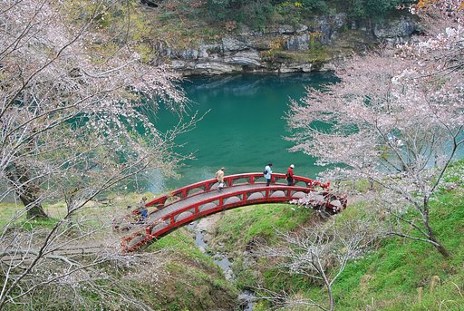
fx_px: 542
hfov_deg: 46.3
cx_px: 232
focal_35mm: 42
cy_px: 156
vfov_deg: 32.0
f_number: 9
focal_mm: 28
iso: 100
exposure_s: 1/25
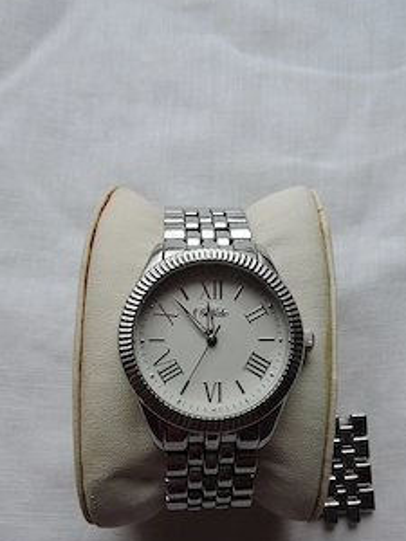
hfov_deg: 44.1
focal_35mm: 32
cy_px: 350
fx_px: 500
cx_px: 213
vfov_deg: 55.9
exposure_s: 1/250
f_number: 3.3
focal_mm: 4.3
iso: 100
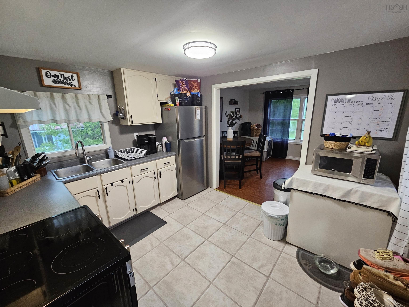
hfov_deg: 106.2
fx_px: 154
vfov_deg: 89.9
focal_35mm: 13
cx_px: 204
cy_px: 154
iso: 400
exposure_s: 1/60
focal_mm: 2.2
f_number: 2.2
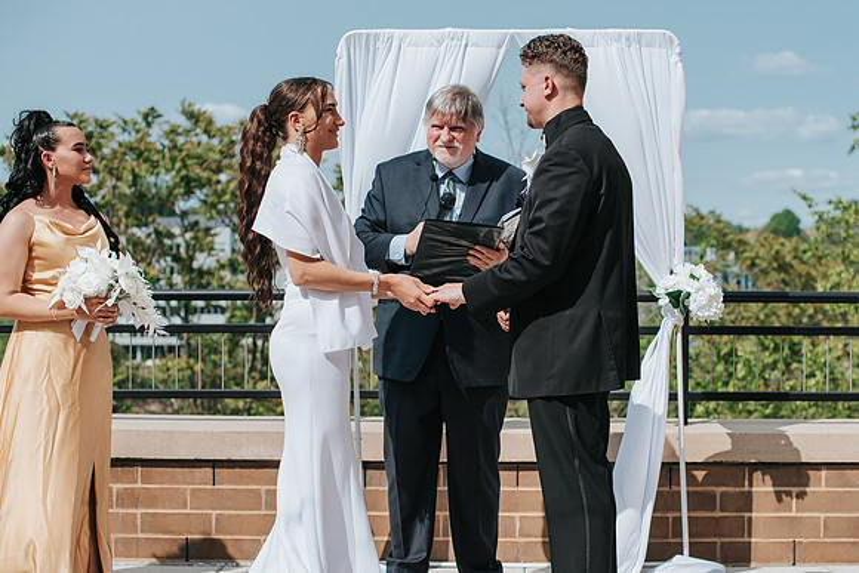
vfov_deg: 21.2
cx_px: 515
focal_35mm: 64
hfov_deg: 31.2
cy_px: 332
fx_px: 1533
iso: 125
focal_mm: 50
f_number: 3.2
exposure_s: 1/2000
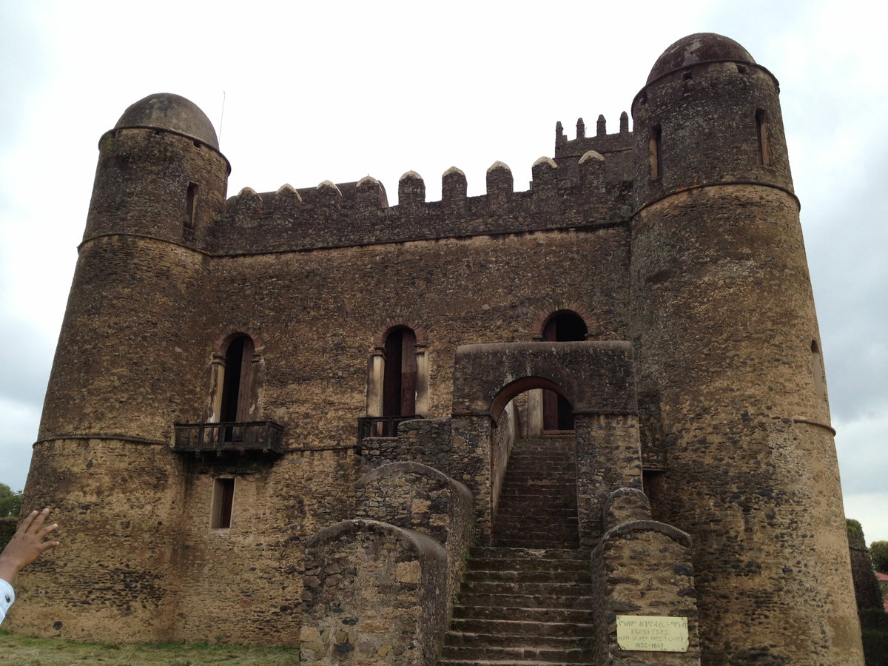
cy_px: 333
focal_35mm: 35
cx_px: 444
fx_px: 898
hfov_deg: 52.6
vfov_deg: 40.7
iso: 64
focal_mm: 4.28
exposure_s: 1/412
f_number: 2.4
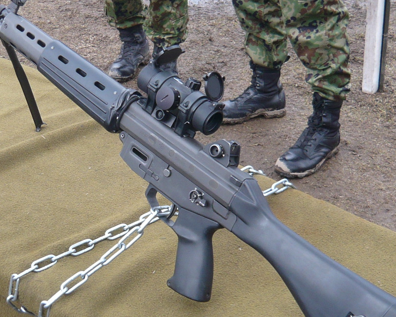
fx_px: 809
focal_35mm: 69
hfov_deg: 27.5
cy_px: 190
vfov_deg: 22.1
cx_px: 158
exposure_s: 1/200
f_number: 2.9
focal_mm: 4.9
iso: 100
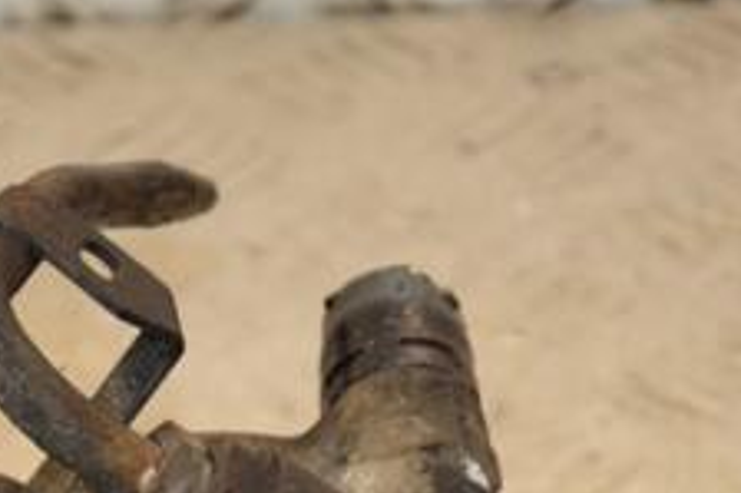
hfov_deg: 4.9
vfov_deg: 3.2
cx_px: 122
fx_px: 8687
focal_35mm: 422
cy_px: 632
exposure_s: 1/200
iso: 800
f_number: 5.6
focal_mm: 105
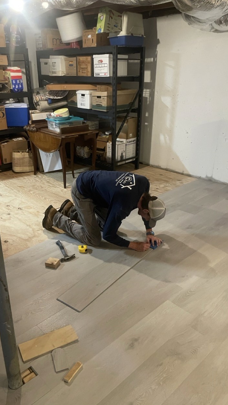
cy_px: 205
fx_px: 312
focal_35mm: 29
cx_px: 98
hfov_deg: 40.1
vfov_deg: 66.1
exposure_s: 1/30
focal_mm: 4.2
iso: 500
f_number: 1.6
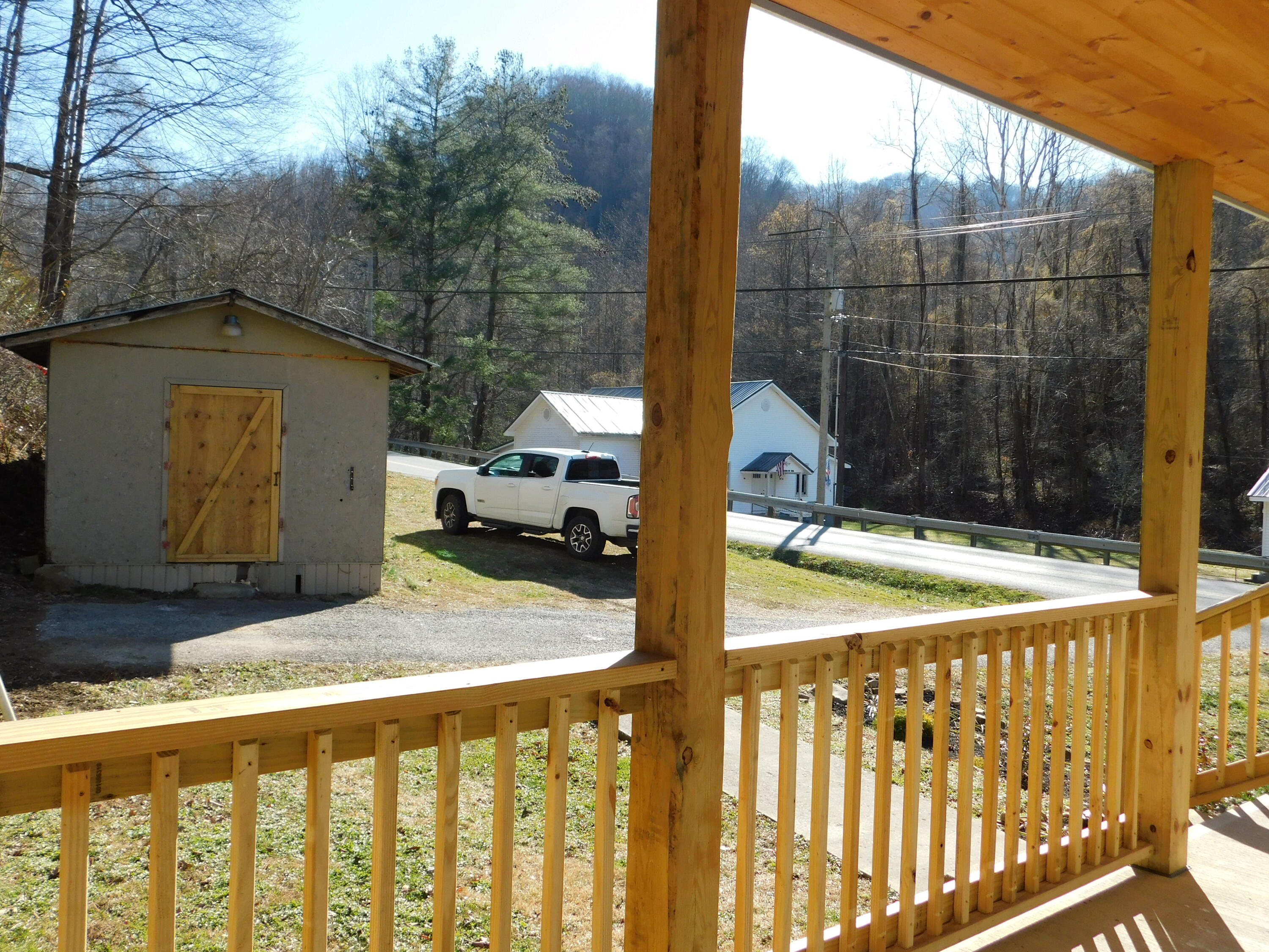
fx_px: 1100
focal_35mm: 30
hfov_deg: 60.0
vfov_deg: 46.8
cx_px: 634
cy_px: 476
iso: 125
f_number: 3.2
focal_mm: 5.3
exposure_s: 1/640
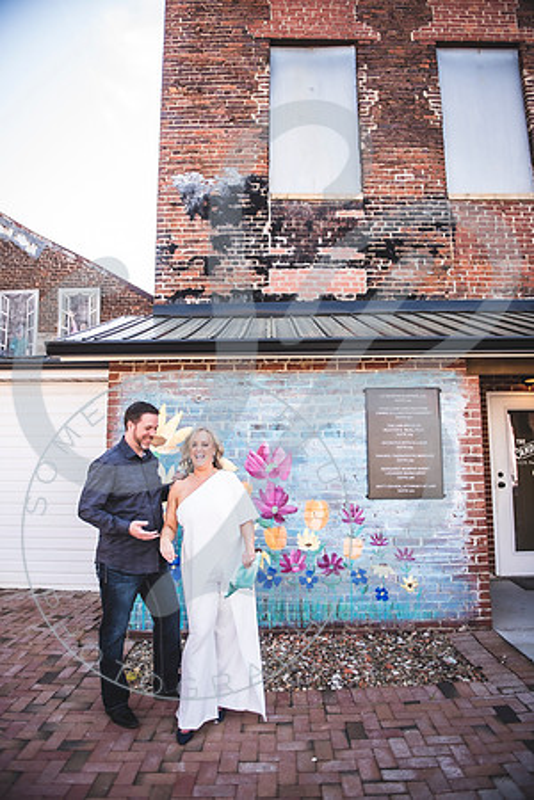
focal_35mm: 24
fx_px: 534
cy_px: 400
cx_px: 267
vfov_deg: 73.7
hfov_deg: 53.1
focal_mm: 24
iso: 100
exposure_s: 1/400
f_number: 2.8
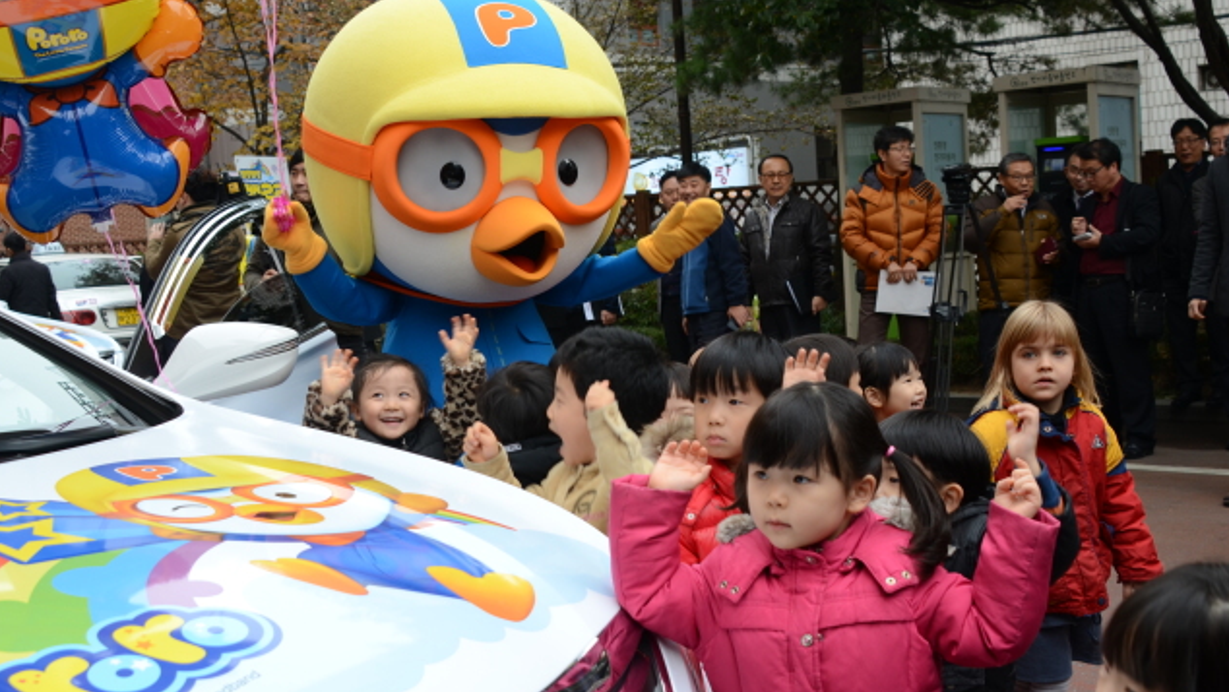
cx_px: 609
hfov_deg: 45.5
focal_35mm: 45
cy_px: 359
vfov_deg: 26.5
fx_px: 1467
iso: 200
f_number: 5.6
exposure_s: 1/125
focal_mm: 28
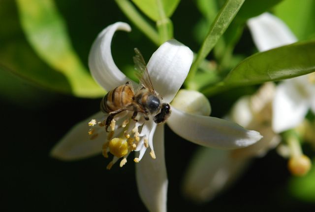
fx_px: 1381
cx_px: 158
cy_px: 106
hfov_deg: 13.0
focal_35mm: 158
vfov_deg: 8.8
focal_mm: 105
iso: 640
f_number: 8
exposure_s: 1/2000
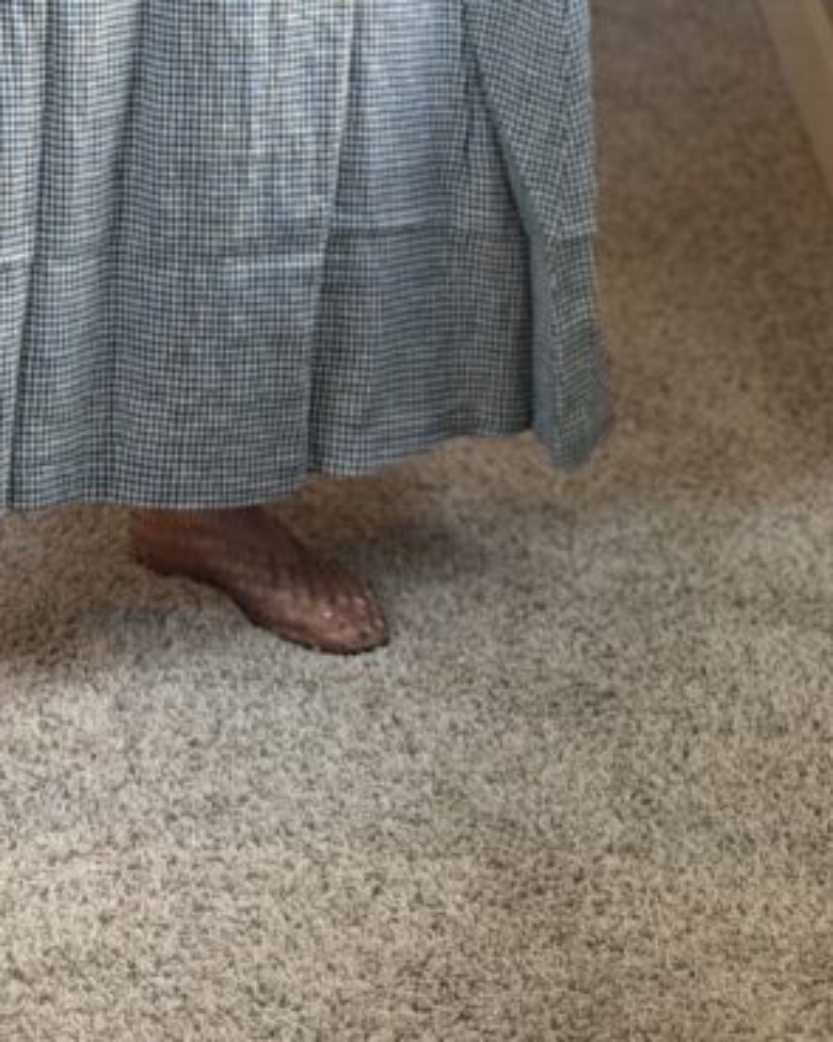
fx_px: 4008
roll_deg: +0.0
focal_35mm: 130
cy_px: -308
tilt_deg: -22.4
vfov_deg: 14.2
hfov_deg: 11.8
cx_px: 158
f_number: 1.78
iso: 125
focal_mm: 6.76
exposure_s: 1/60
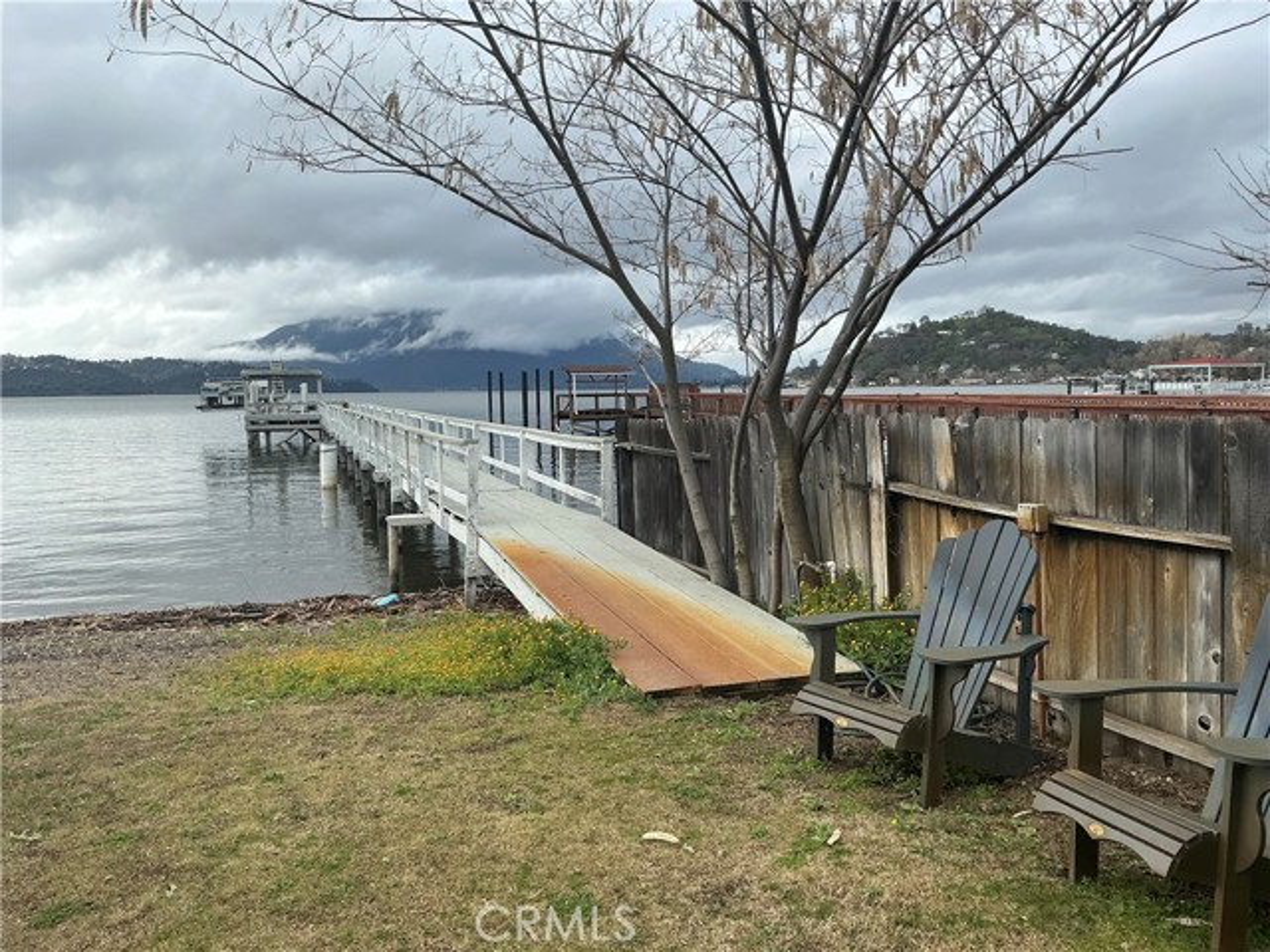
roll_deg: +1.8
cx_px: 635
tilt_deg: -5.0
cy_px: 476
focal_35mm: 28
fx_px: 1027
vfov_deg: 49.7
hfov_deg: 63.4
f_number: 1.8
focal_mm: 3
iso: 25
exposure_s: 1/1451
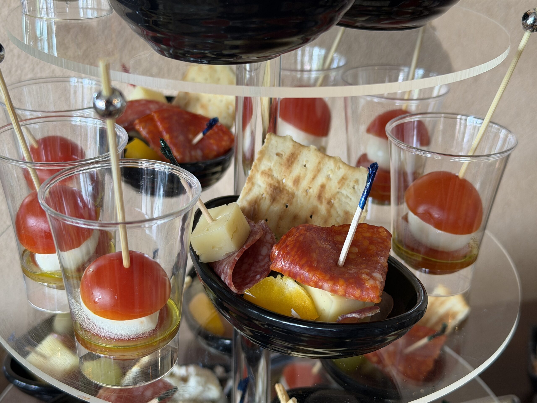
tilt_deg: -25.1
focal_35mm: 48
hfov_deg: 39.7
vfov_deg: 30.3
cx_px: 268
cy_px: 202
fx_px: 745
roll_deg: -1.5
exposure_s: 1/50
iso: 125
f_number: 1.78
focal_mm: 6.76
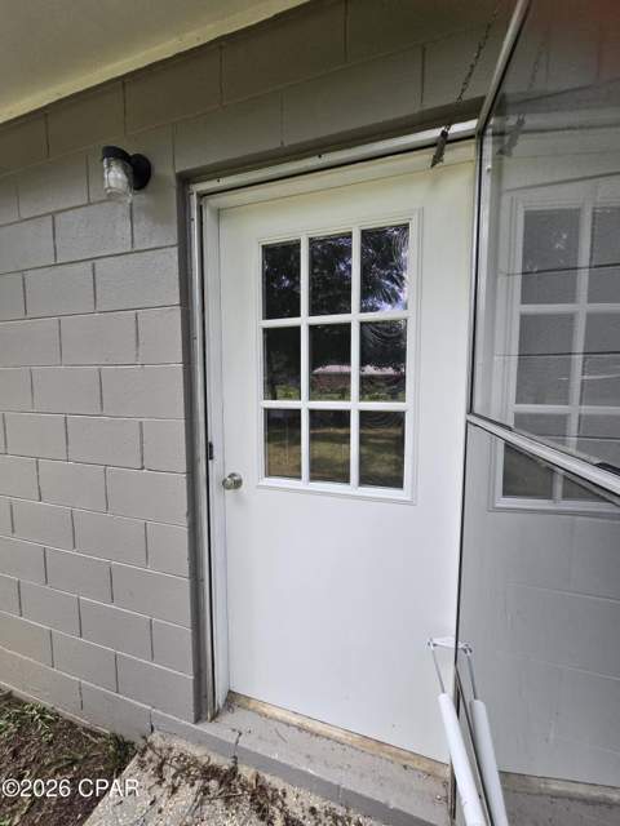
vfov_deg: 106.2
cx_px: 310
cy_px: 413
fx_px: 310
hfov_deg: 89.9
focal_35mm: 13
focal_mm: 2.2
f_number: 2.2
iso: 125
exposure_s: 1/719
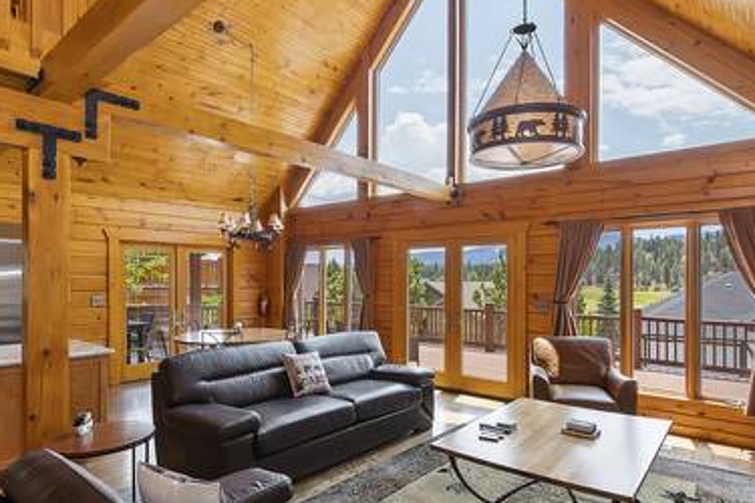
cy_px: 253
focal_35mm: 20
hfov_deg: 83.9
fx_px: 419
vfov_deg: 61.9
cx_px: 399
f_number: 8
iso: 100
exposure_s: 1/30
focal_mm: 10
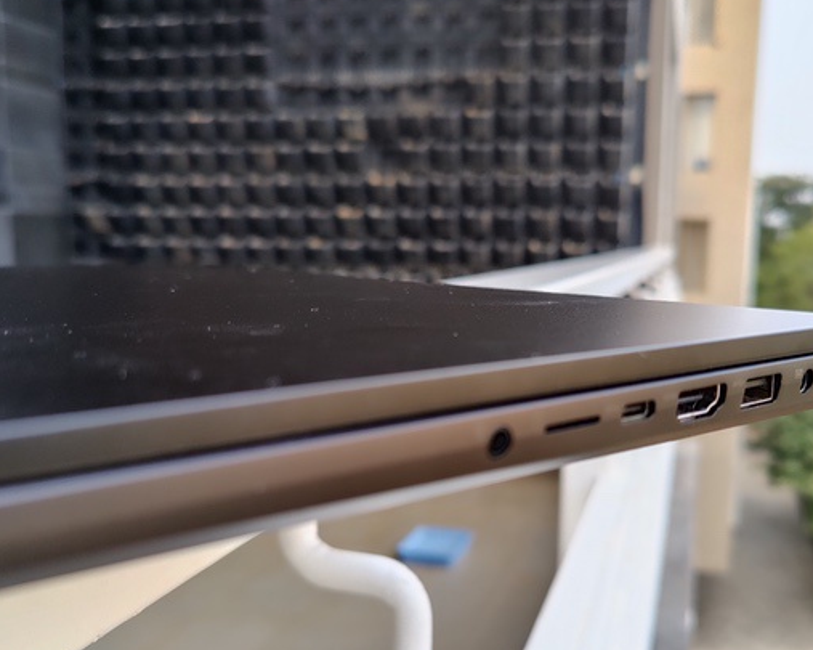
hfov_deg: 34.7
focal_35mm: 54
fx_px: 1299
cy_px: 382
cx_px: 471
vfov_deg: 28.0
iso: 180
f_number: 1.88
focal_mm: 6.06
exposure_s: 1/100
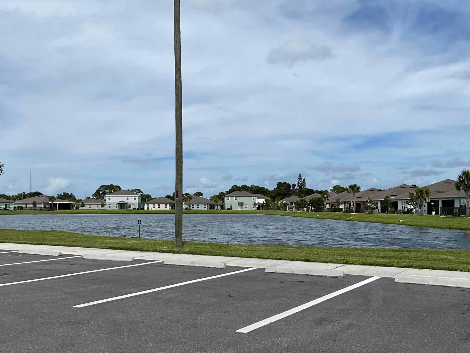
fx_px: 543
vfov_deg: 35.8
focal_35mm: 40
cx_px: 212
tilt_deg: -2.2
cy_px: 221
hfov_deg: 46.7
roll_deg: +0.2
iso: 25
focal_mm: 3
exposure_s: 1/3788
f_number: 1.8
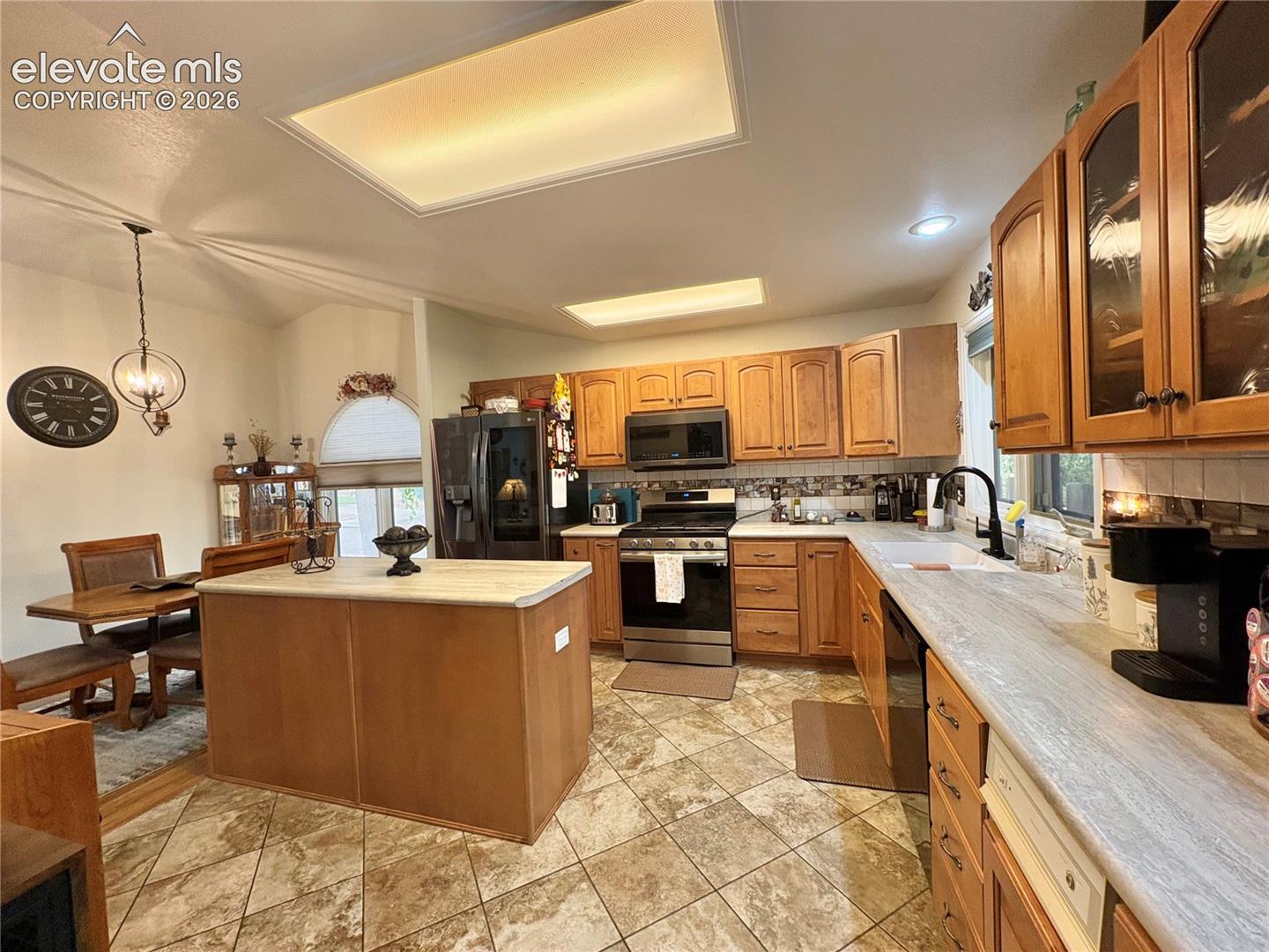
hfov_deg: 102.1
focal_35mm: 14
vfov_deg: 85.7
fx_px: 513
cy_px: 476
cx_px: 634
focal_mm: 2.22
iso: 250
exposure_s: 1/60
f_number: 2.2
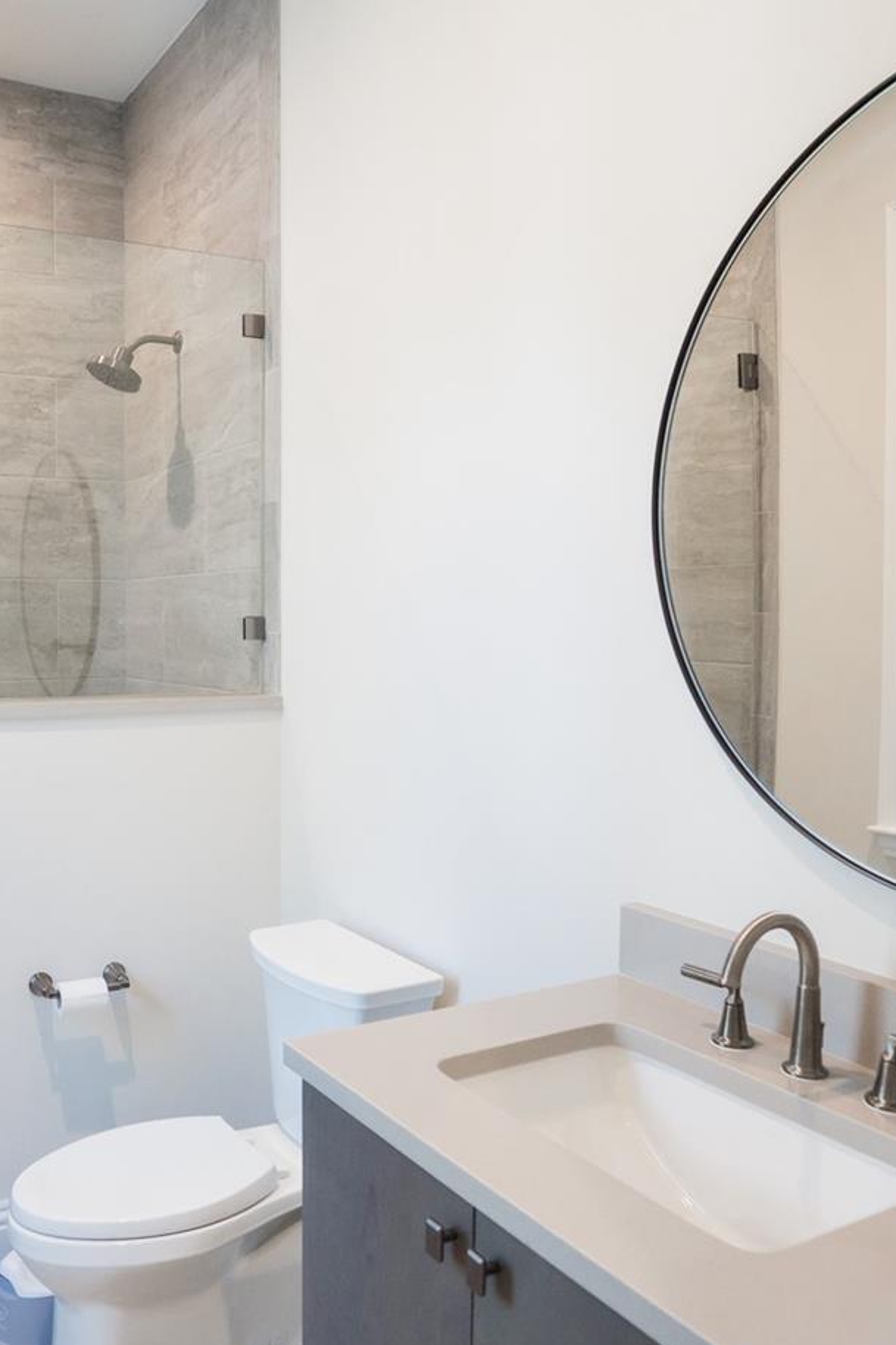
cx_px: 234
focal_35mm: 28
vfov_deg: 65.5
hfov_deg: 45.0
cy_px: 690
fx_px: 1046
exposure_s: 1/160
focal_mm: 16
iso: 1600
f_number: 4
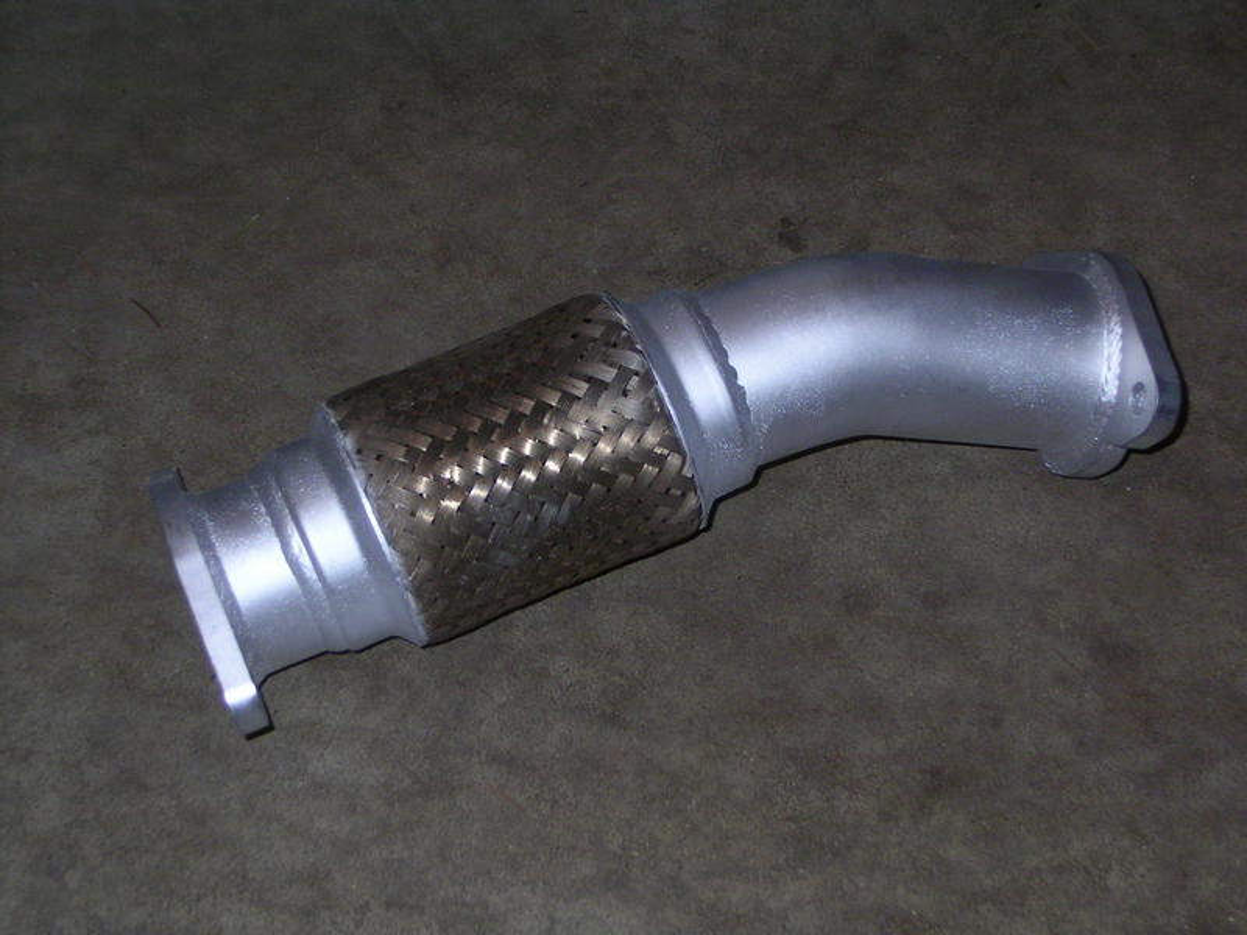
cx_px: 624
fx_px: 2378
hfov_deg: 29.4
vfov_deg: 22.3
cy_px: 468
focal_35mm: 66
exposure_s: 1/55.3
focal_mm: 10.3
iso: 100
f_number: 3.8
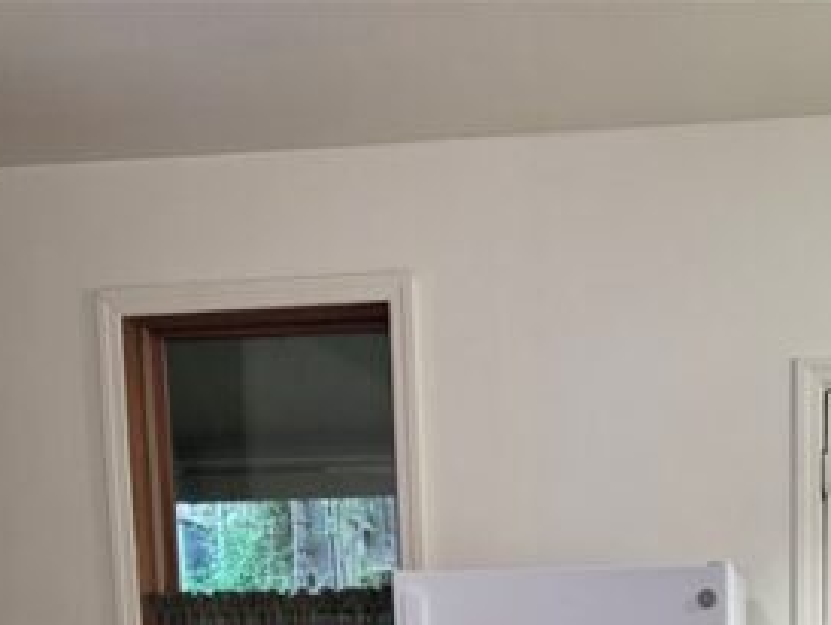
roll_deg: +1.5
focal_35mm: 70
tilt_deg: -6.9
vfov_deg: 18.8
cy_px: 907
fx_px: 1682
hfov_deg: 27.4
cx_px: 610
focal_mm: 6.76
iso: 250
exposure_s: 1/60
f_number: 1.78
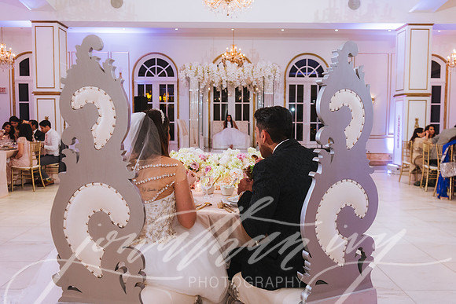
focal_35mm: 32
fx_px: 405
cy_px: 152
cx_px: 228
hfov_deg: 58.7
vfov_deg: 41.1
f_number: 4
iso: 1600
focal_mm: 32
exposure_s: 1/160
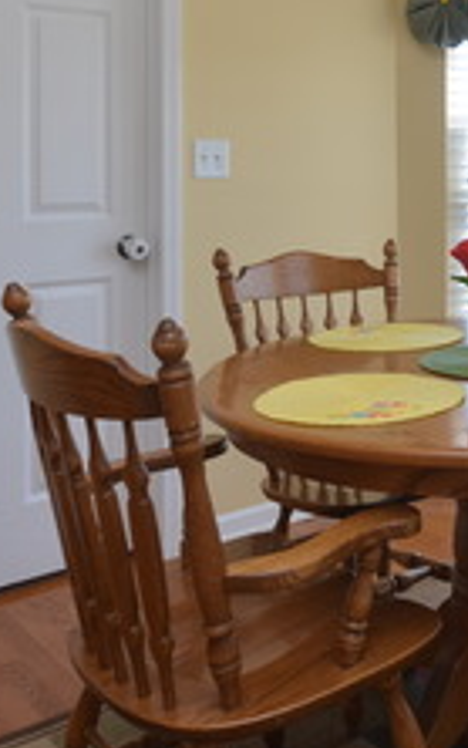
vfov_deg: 43.4
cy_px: 165
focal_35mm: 44
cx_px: 488
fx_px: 897
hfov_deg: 27.3
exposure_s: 1/125
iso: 200
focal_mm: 10
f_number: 5.6
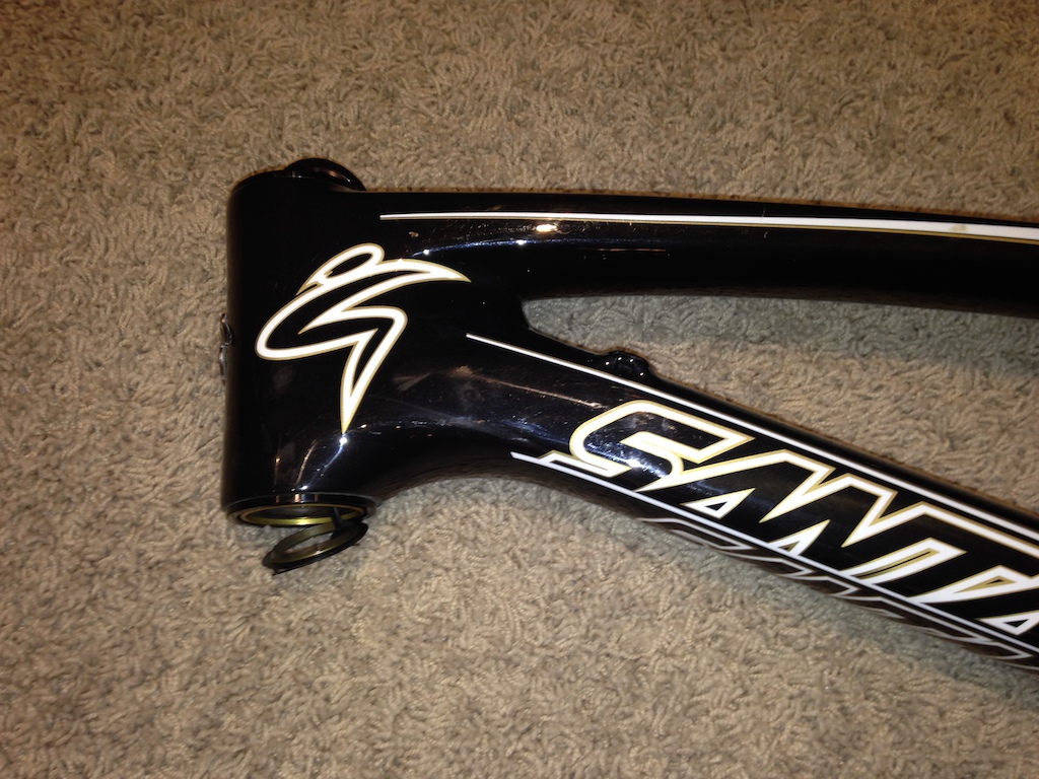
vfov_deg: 42.9
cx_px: 520
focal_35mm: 33
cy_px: 390
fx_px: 990
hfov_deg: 55.4
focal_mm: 4.12
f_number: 2.4
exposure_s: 1/24
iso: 50
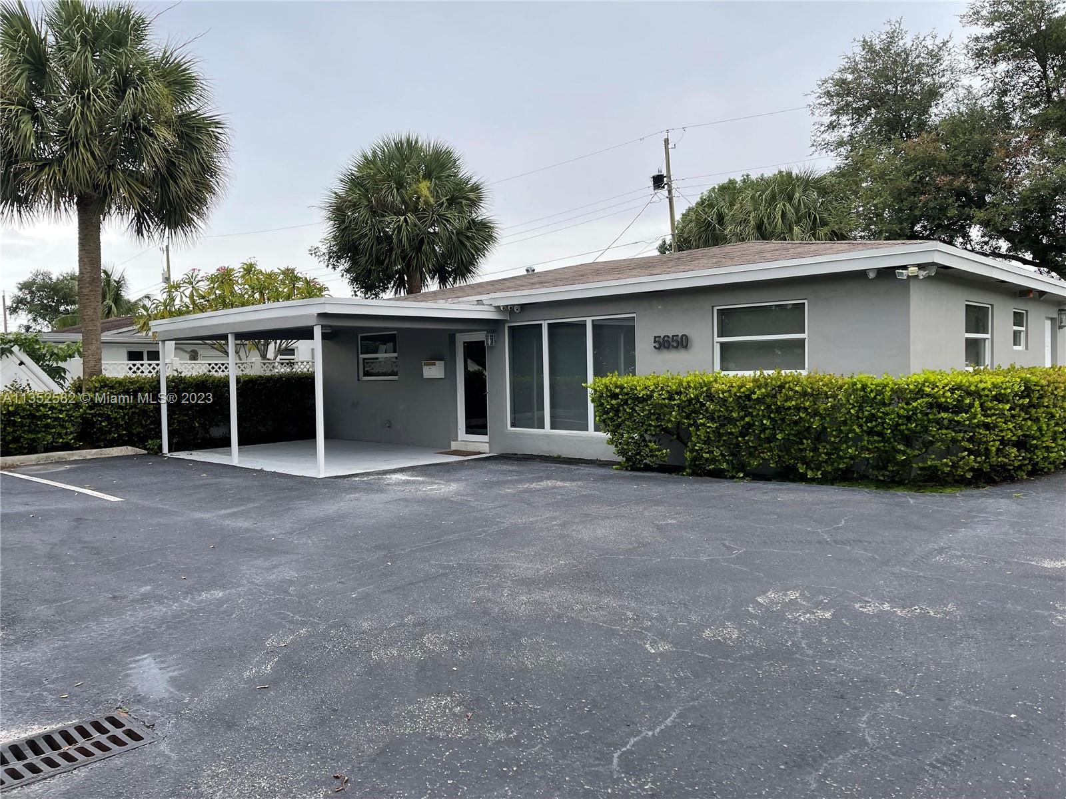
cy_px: 400
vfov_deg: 53.1
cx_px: 533
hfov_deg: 67.3
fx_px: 801
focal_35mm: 26
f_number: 1.6
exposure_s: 1/505
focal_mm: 5.1
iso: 32
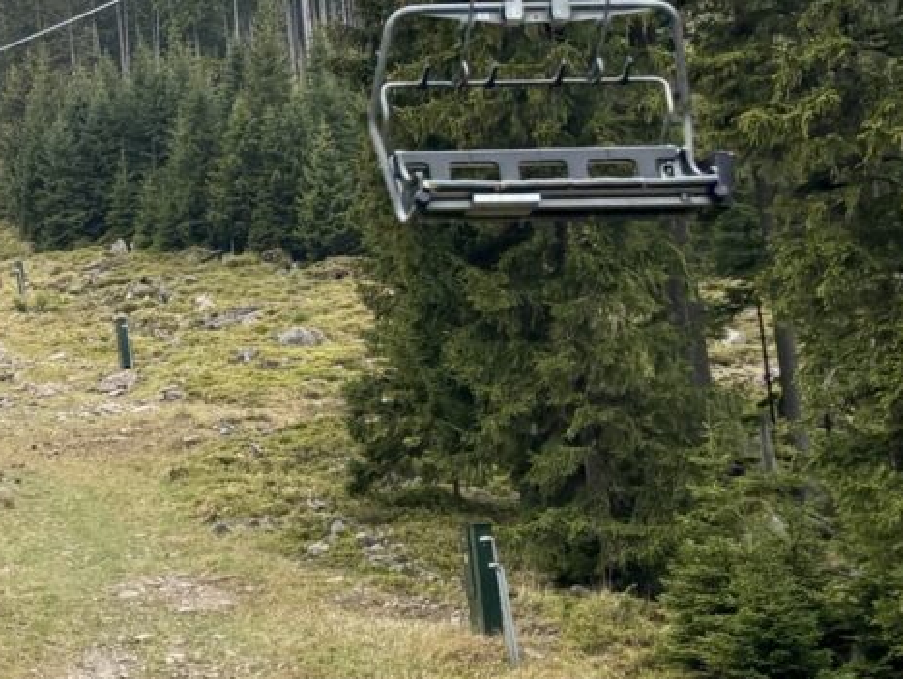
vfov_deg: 16.5
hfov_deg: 20.8
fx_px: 2323
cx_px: -120
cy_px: 166
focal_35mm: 89
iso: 50
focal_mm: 5.96
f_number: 1.6
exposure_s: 1/2288
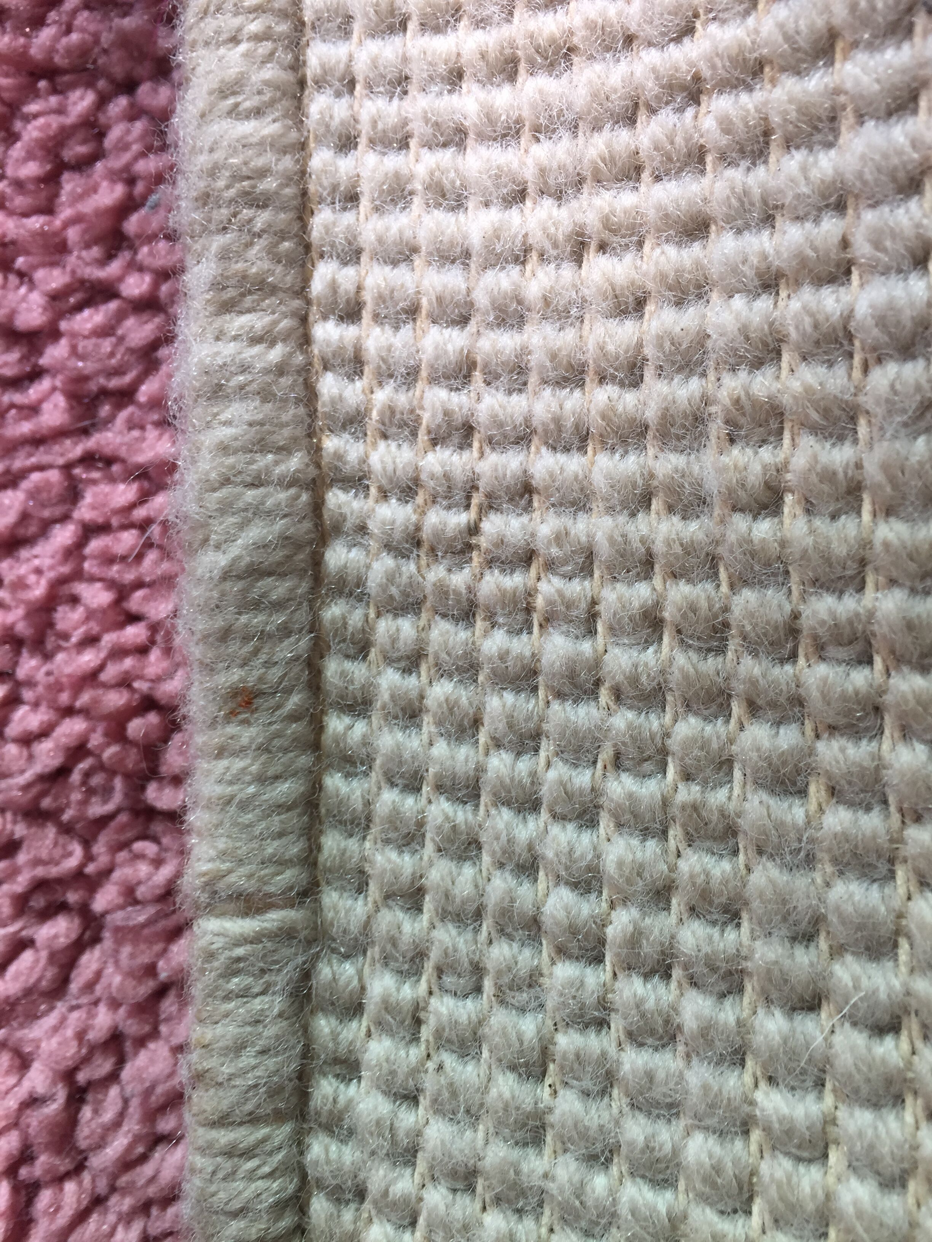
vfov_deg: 61.7
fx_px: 1041
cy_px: 621
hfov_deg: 48.2
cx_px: 466
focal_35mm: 29
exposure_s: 1/50
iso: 32
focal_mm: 4.15
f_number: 2.2
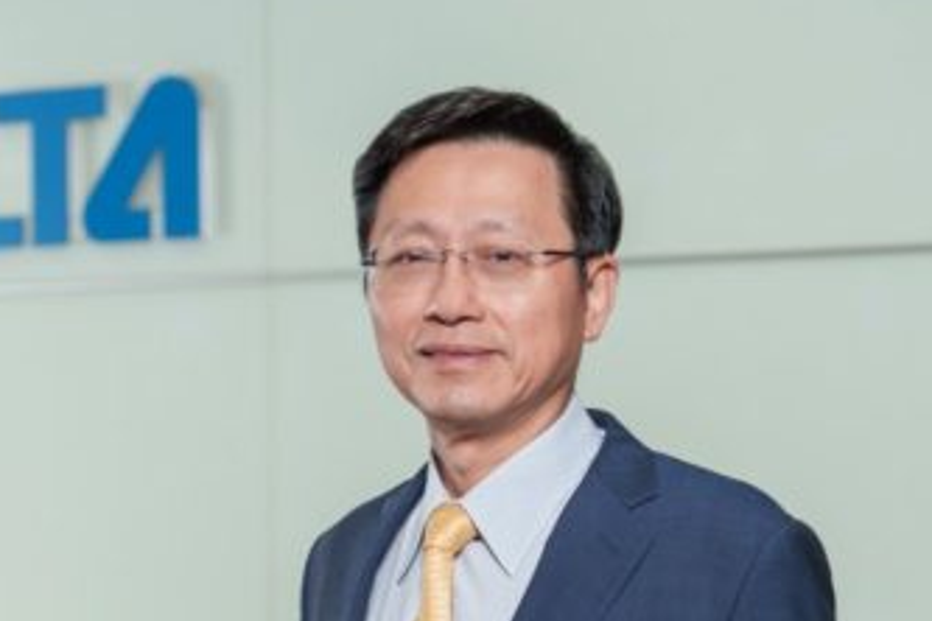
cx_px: 400
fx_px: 3547
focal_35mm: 137
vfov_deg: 10.0
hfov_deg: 15.0
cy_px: 583
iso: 200
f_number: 2.8
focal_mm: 57
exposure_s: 1/200
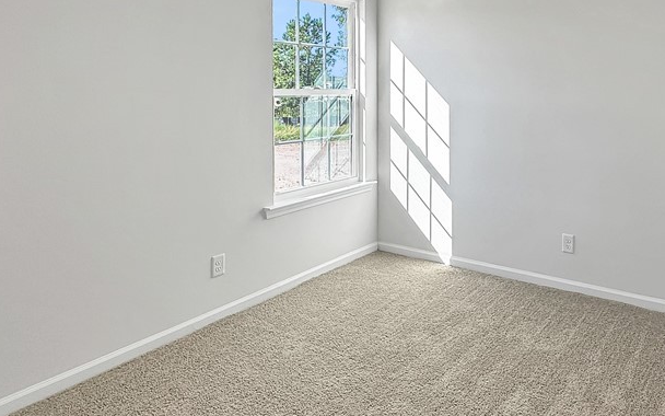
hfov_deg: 69.8
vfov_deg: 48.8
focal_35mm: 25
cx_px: 459
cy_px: 155
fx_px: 453
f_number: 2.2
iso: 40
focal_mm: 2.22
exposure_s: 1/456
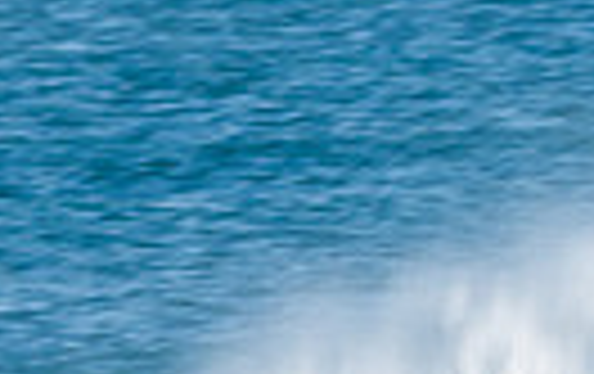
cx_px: 832
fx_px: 54372
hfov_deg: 0.6
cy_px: 701
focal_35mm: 3353
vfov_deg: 0.4
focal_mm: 500
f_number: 18
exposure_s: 1/40
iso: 100
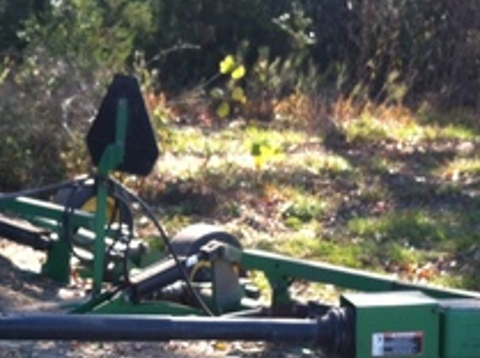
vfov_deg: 16.0
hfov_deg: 21.4
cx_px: 117
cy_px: 305
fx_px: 1260
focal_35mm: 91
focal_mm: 3.85
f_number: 2.8
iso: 80
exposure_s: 1/223
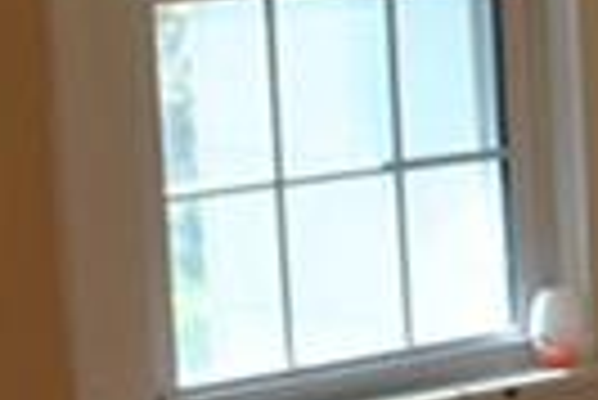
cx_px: 1313
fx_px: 3459
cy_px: 258
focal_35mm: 208
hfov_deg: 9.1
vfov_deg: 6.6
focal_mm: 18
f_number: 4.5
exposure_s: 1/80
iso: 200
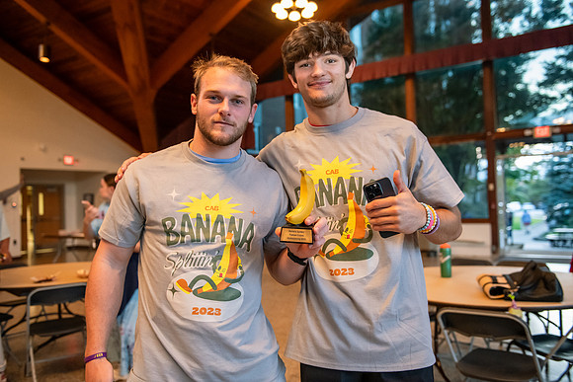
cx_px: 286
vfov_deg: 41.1
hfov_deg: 58.7
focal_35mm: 32
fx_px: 509
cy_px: 191
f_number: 3.2
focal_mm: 32
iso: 4000
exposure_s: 1/125
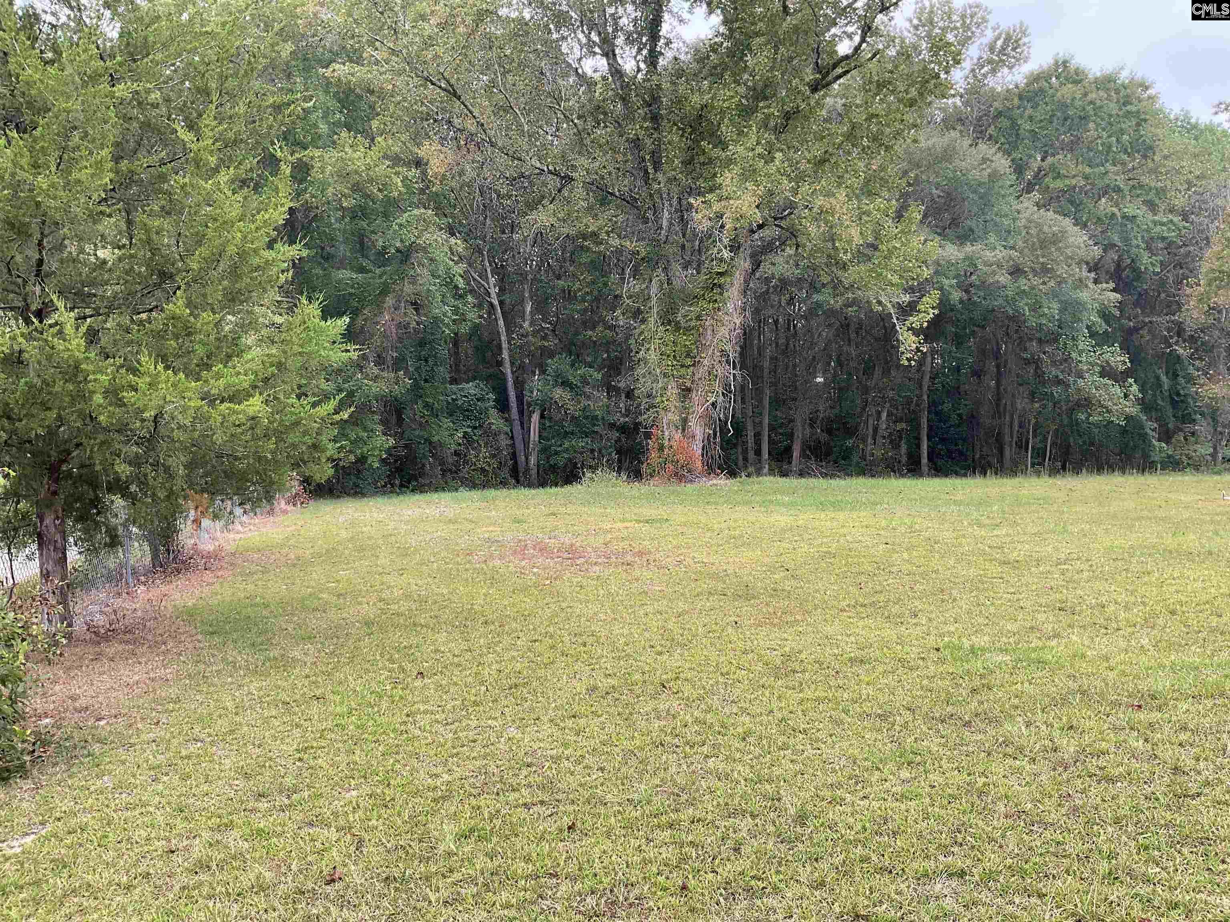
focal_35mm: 29
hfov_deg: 61.7
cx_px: 615
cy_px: 461
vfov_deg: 48.2
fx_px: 1030
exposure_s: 1/128
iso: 16
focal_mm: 3
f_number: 1.8
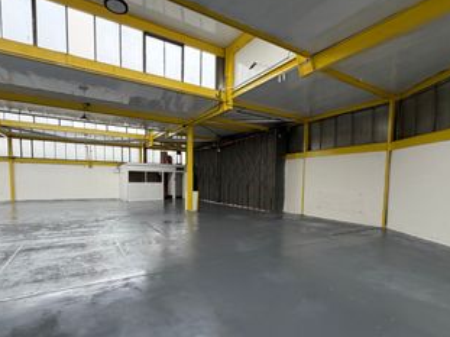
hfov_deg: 87.7
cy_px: 195
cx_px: 211
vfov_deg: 71.1
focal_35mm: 18
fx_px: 234
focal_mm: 2.22
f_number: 2.2
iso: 100
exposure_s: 1/121
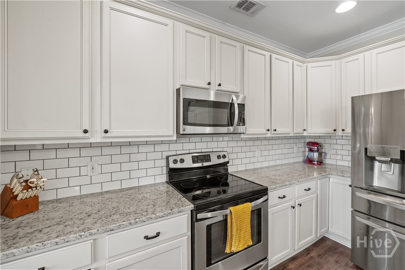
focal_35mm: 15
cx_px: 202
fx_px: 169
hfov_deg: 100.4
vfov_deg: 77.3
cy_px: 135
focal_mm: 15
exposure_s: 1/30
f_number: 8
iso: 8000
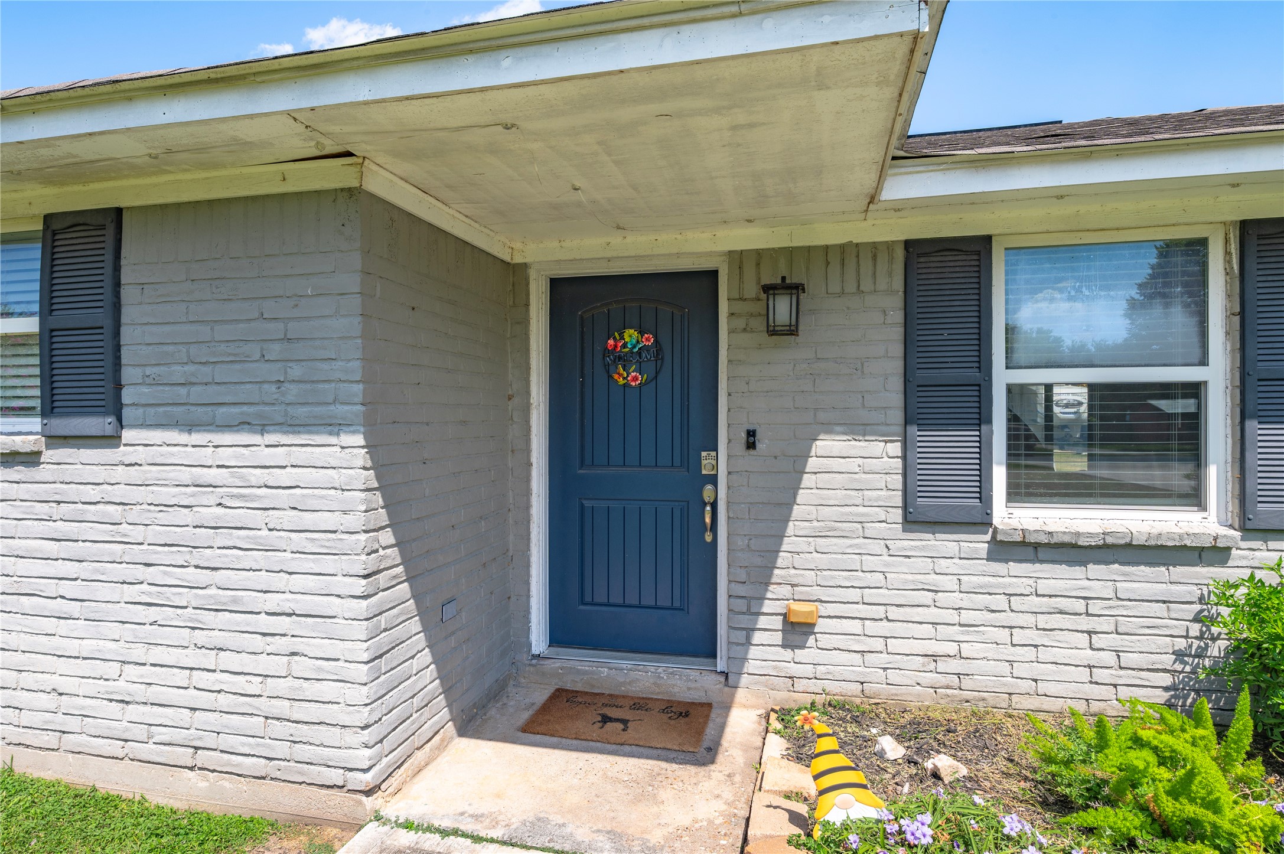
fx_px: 677
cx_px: 642
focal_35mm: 19
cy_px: 427
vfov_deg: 64.5
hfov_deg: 86.9
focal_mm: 19
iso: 125
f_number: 14
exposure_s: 1/80
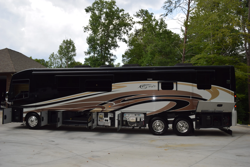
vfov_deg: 47.9
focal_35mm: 27
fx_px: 187
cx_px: 125
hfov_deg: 67.4
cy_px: 84
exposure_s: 1/125
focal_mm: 18
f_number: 5.6
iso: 110
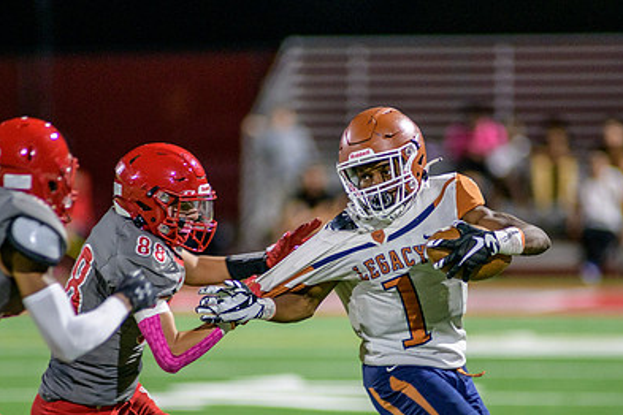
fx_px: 7666
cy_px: 281
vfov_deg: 3.1
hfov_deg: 4.7
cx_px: 330
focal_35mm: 443
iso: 2000
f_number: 2.8
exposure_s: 1/500
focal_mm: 300
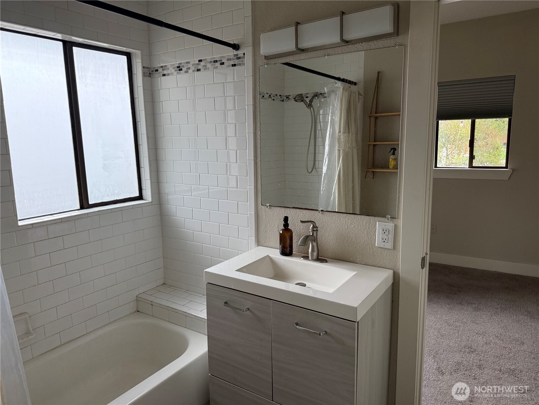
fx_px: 374
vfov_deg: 56.8
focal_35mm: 24
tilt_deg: -8.4
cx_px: 270
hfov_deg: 71.6
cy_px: 202
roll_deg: +0.7
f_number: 1.78
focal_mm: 6.76
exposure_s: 1/172
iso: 200
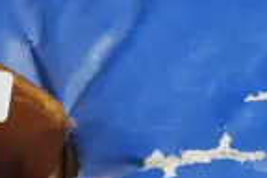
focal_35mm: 311
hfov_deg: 6.4
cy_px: 413
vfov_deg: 4.3
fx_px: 2306
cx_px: 538
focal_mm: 21
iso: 1000
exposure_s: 1/60
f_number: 5
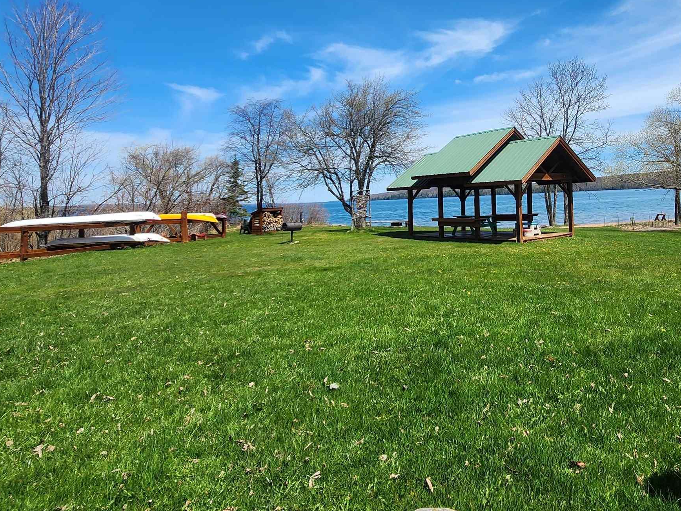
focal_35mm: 23
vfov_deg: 57.6
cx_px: 447
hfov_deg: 72.0
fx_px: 452
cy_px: 172
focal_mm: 2.2
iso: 50
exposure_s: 1/2054
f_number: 2.2
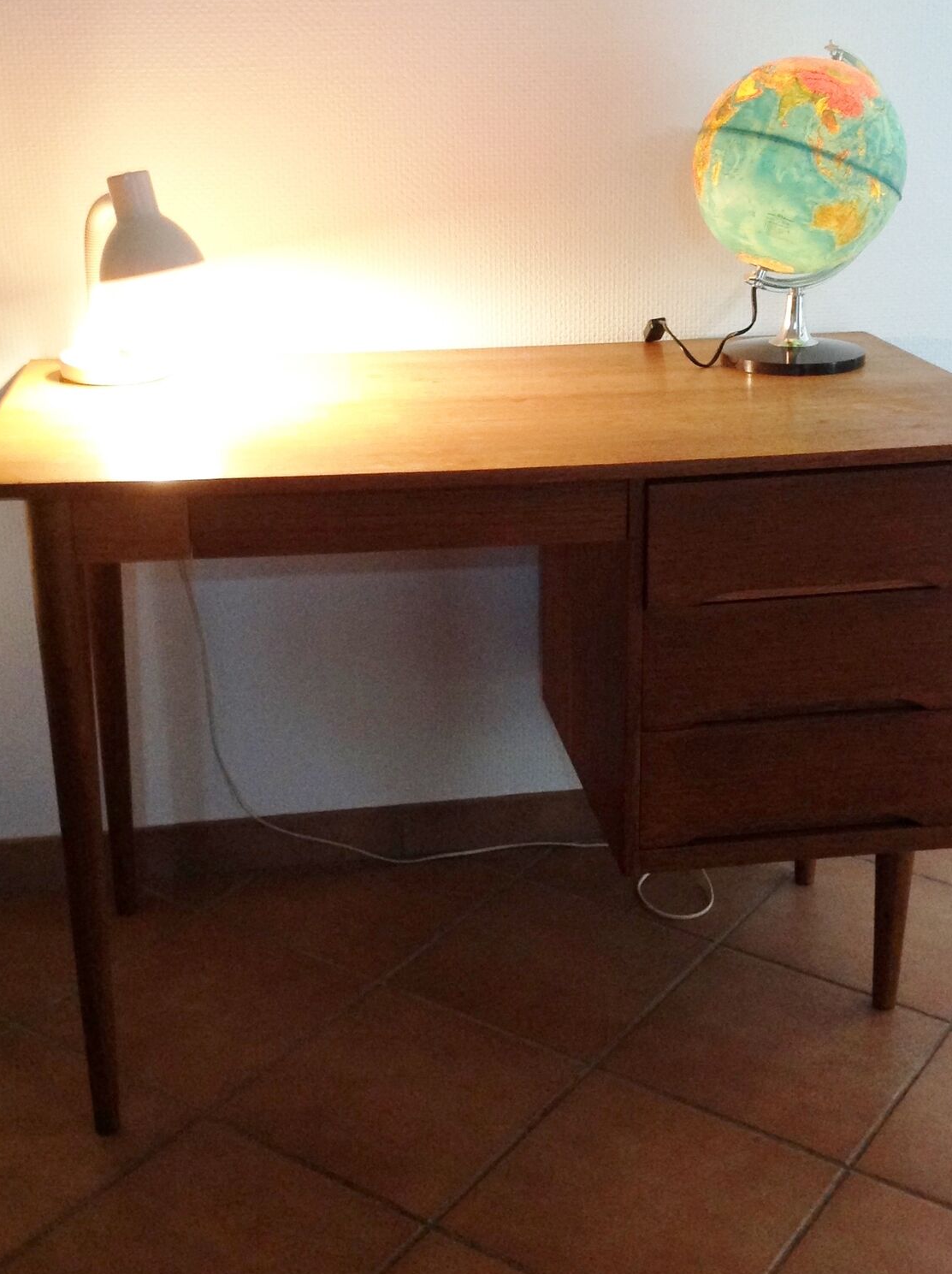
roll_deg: +1.8
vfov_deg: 40.4
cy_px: 566
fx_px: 1727
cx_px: 498
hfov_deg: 30.8
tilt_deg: -17.4
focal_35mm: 47
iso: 200
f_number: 2.4
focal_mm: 4.28
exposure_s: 1/15
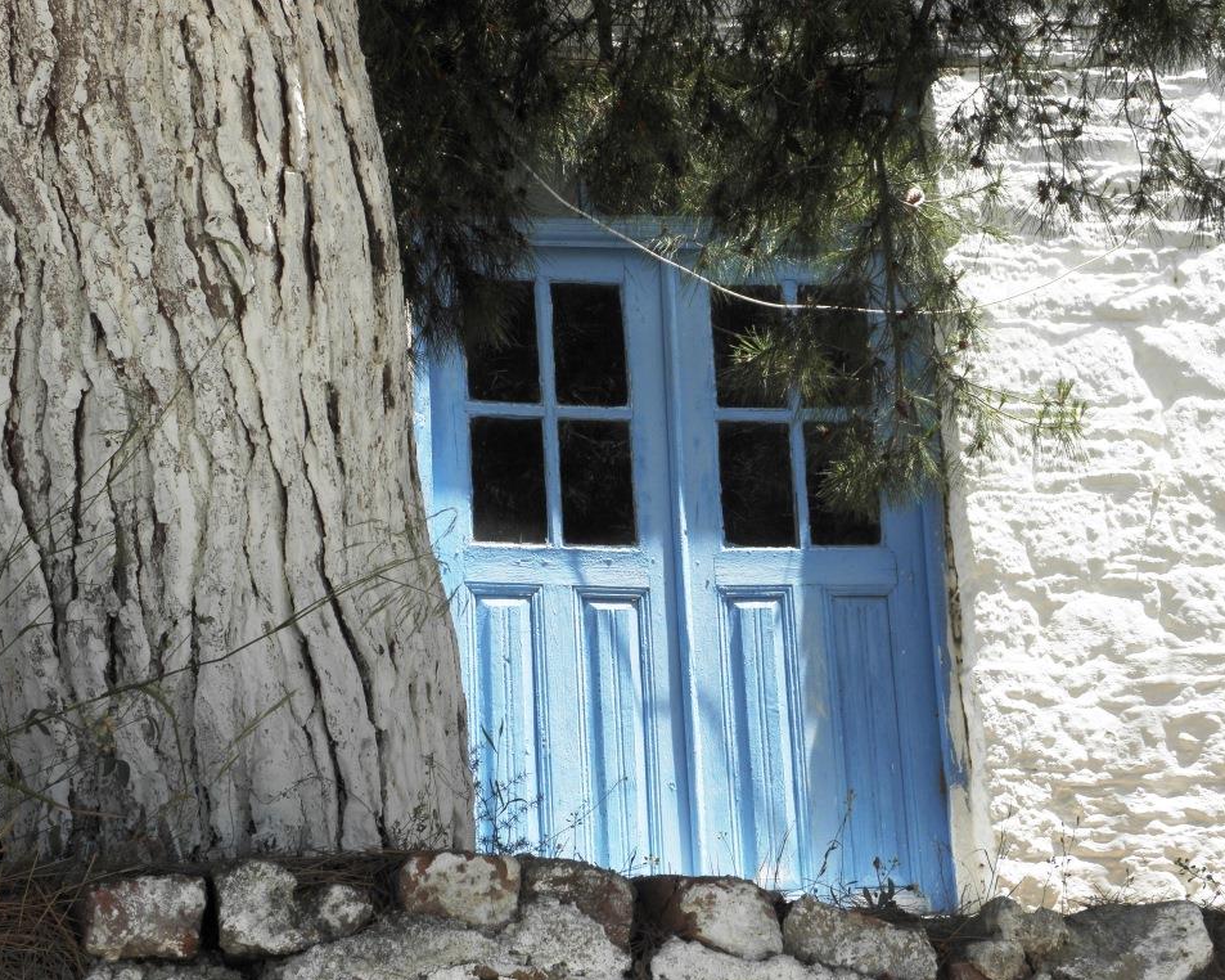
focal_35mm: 86
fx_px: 3117
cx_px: 611
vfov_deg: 17.9
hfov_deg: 22.2
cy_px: 491
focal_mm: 14.68
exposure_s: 1/160
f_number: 5.6
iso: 64
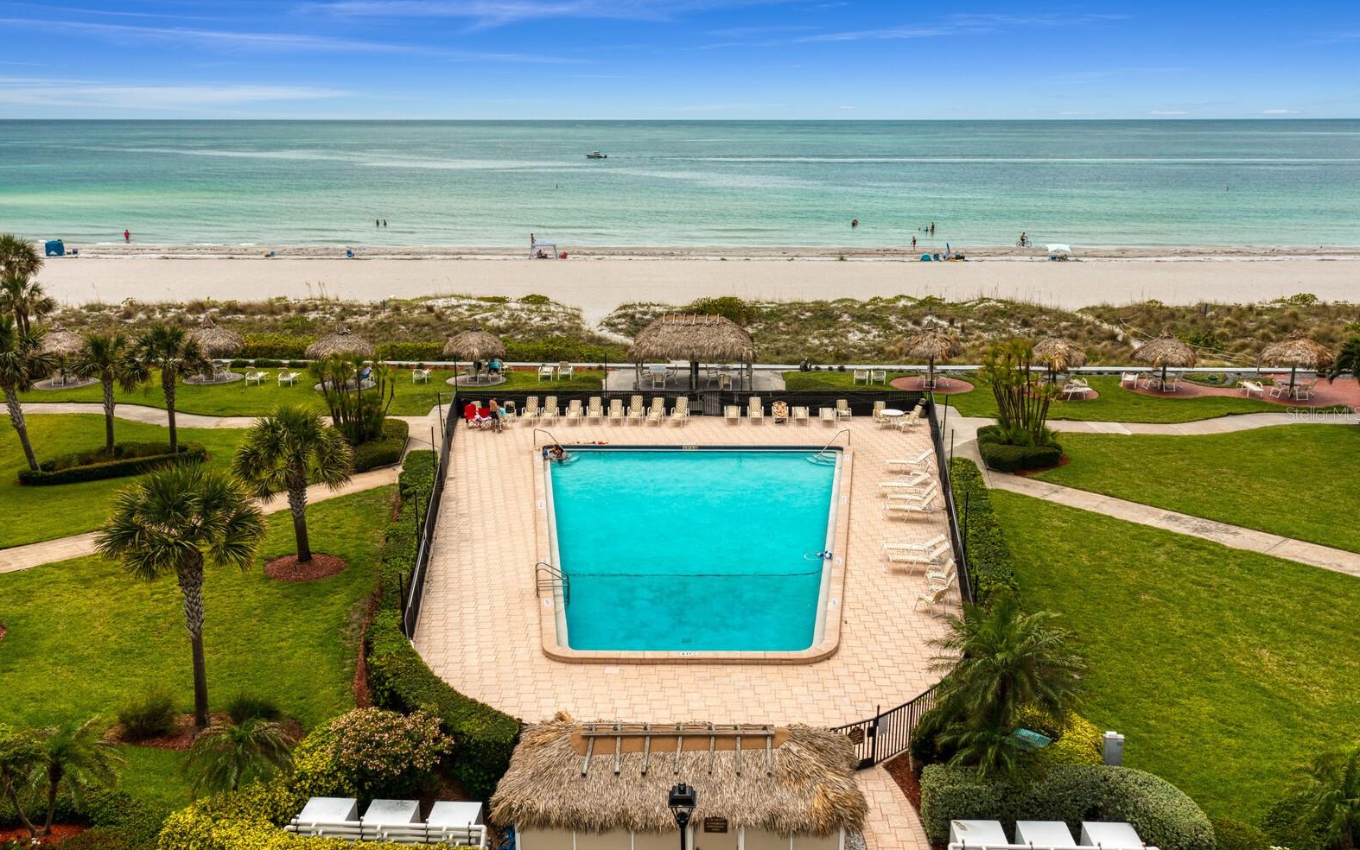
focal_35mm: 29
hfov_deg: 64.6
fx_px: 1075
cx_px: 676
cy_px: 413
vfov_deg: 43.2
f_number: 5
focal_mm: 10.26
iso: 100
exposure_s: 1/1000
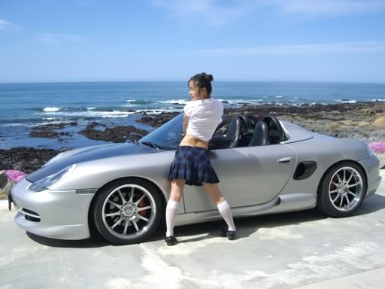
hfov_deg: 49.0
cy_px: 144
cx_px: 192
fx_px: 423
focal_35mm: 38
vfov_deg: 37.7
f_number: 5.6
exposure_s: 1/400
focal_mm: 7.9
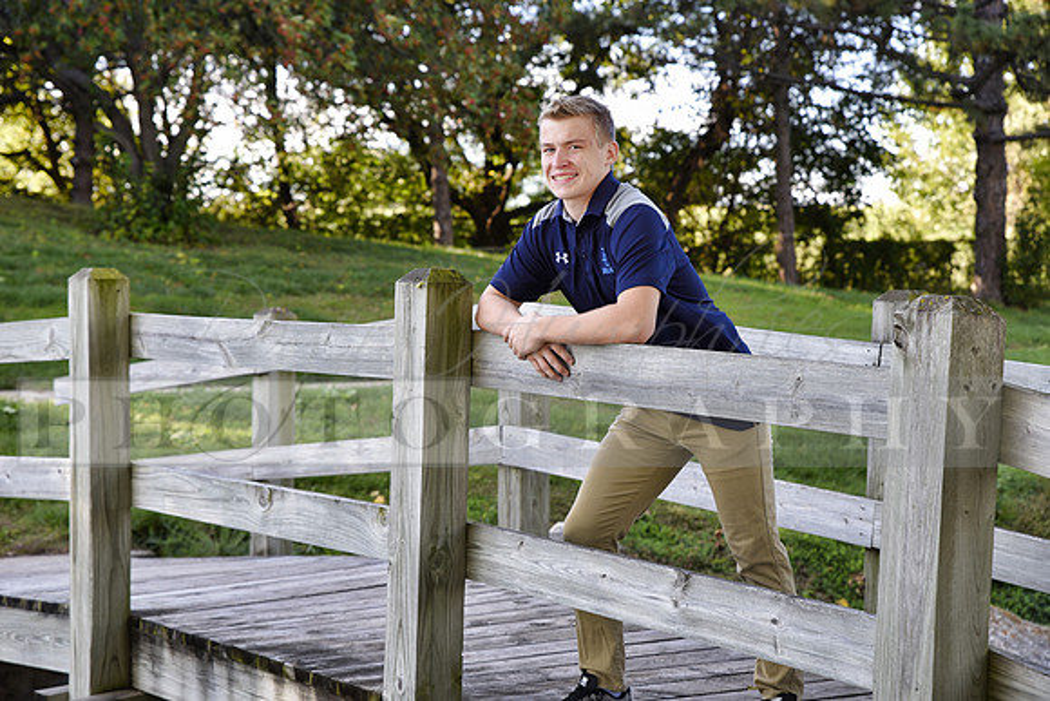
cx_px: 525
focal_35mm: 70
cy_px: 350
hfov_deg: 28.8
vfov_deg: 19.5
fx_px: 2042
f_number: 5
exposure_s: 1/100
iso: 200
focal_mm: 70
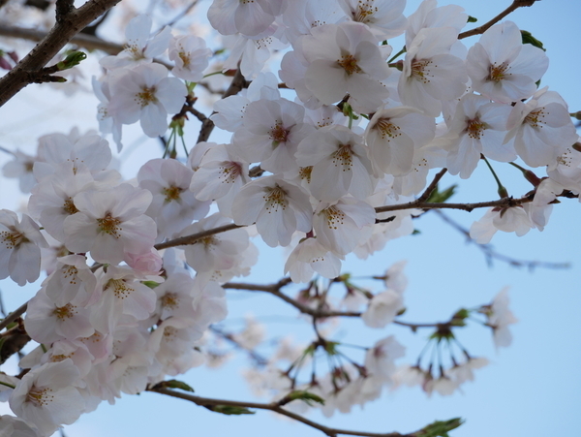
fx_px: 907
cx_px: 290
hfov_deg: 35.5
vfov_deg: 27.1
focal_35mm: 54
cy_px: 218
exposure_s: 1/200
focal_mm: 27
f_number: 6.3
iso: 200
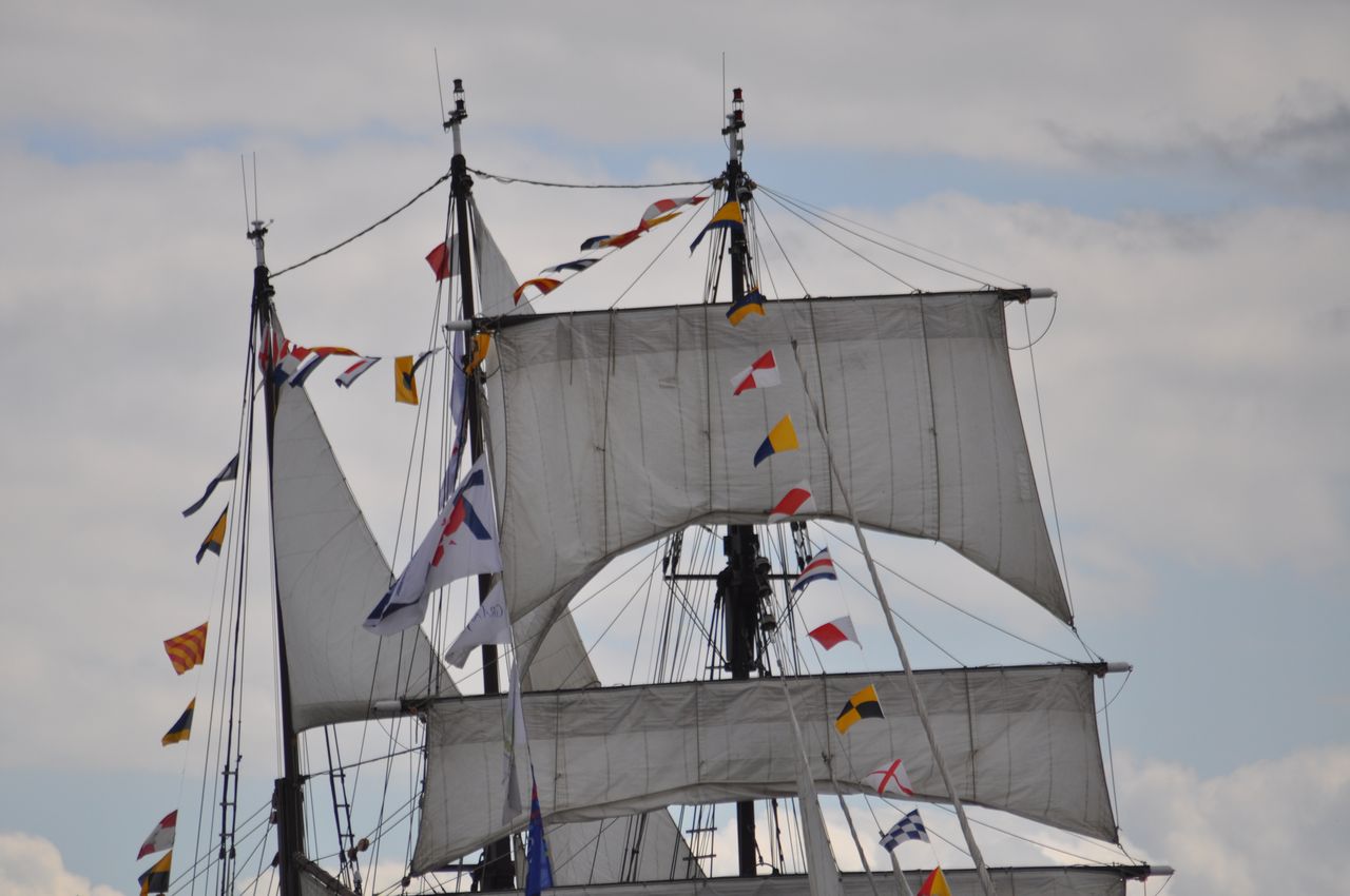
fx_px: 16853
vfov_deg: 3.0
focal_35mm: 450
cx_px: 675
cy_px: 448
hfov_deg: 4.6
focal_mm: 300
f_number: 5.6
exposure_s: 1/2000
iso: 250
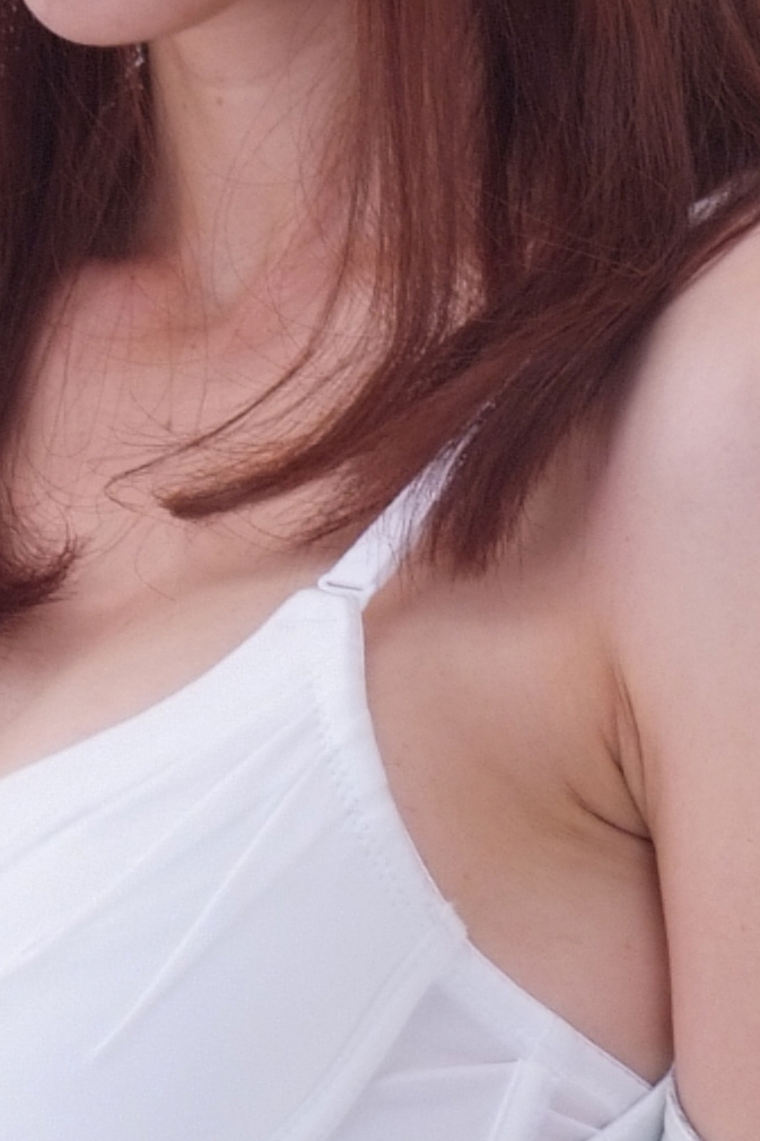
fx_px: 17105
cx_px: -230
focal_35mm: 540
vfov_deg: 3.8
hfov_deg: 2.5
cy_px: 863
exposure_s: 1/160
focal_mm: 85
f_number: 5
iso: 320
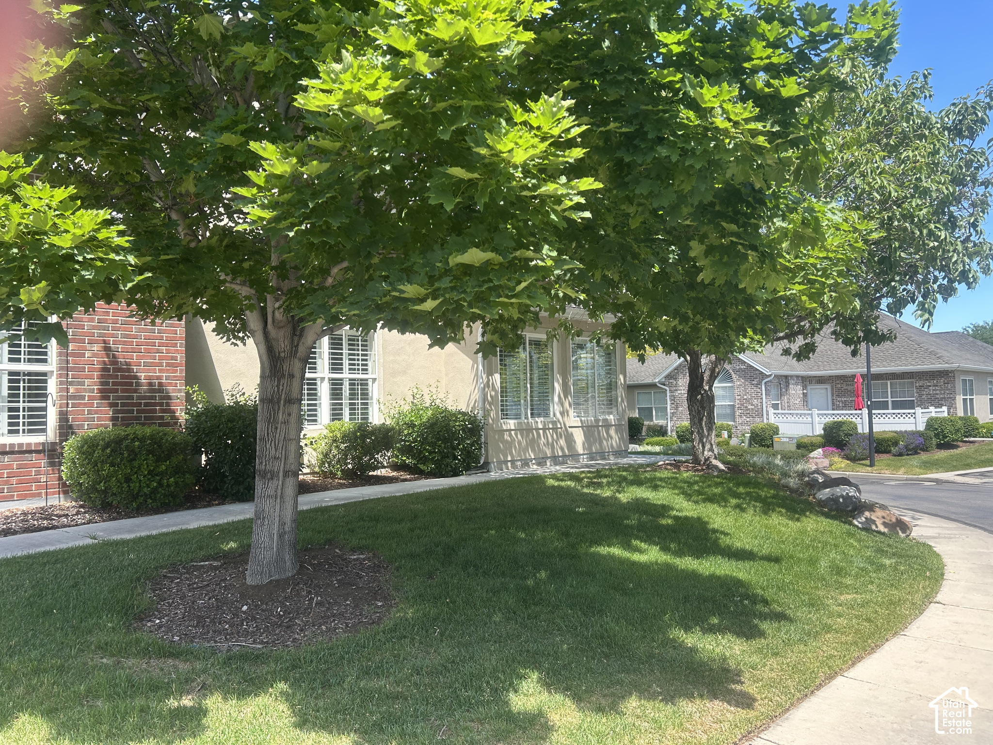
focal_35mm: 26
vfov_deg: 53.1
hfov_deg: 67.3
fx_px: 746
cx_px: 496
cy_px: 372
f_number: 1.5
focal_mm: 5.7
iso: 50
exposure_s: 1/753
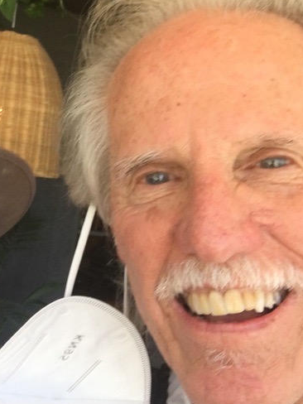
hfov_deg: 21.6
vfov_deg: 29.7
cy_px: 157
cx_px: -12
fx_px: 759
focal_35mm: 65
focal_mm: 2.65
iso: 32
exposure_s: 1/123
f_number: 2.2
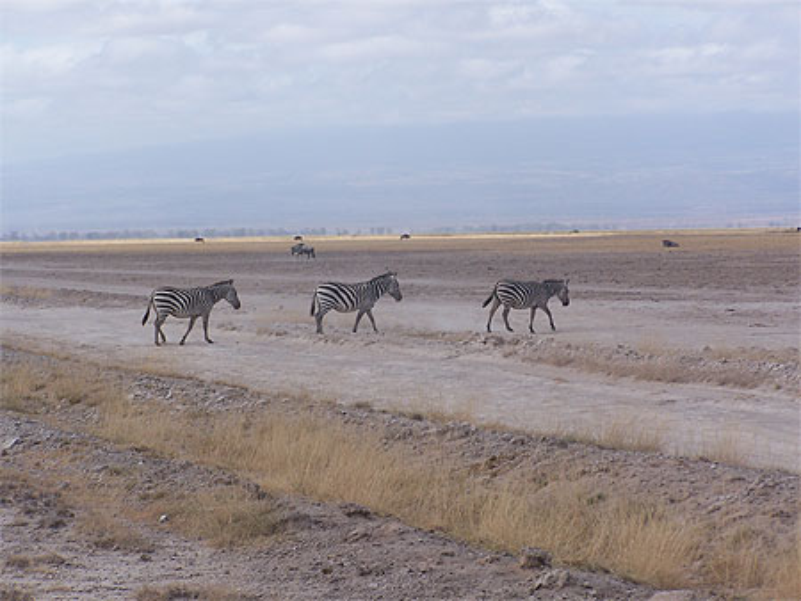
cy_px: 300
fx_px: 3218
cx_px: 400
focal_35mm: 139
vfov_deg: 10.7
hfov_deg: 14.2
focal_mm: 23.1
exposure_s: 1/750
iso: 80
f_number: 4.5
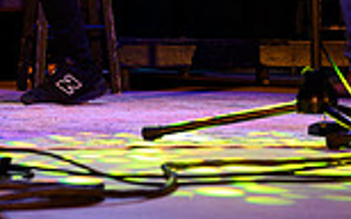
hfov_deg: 12.3
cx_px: -128
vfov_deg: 7.7
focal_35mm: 165
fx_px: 1577
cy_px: -178
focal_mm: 43
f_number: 5.6
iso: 1600
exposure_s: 1/160
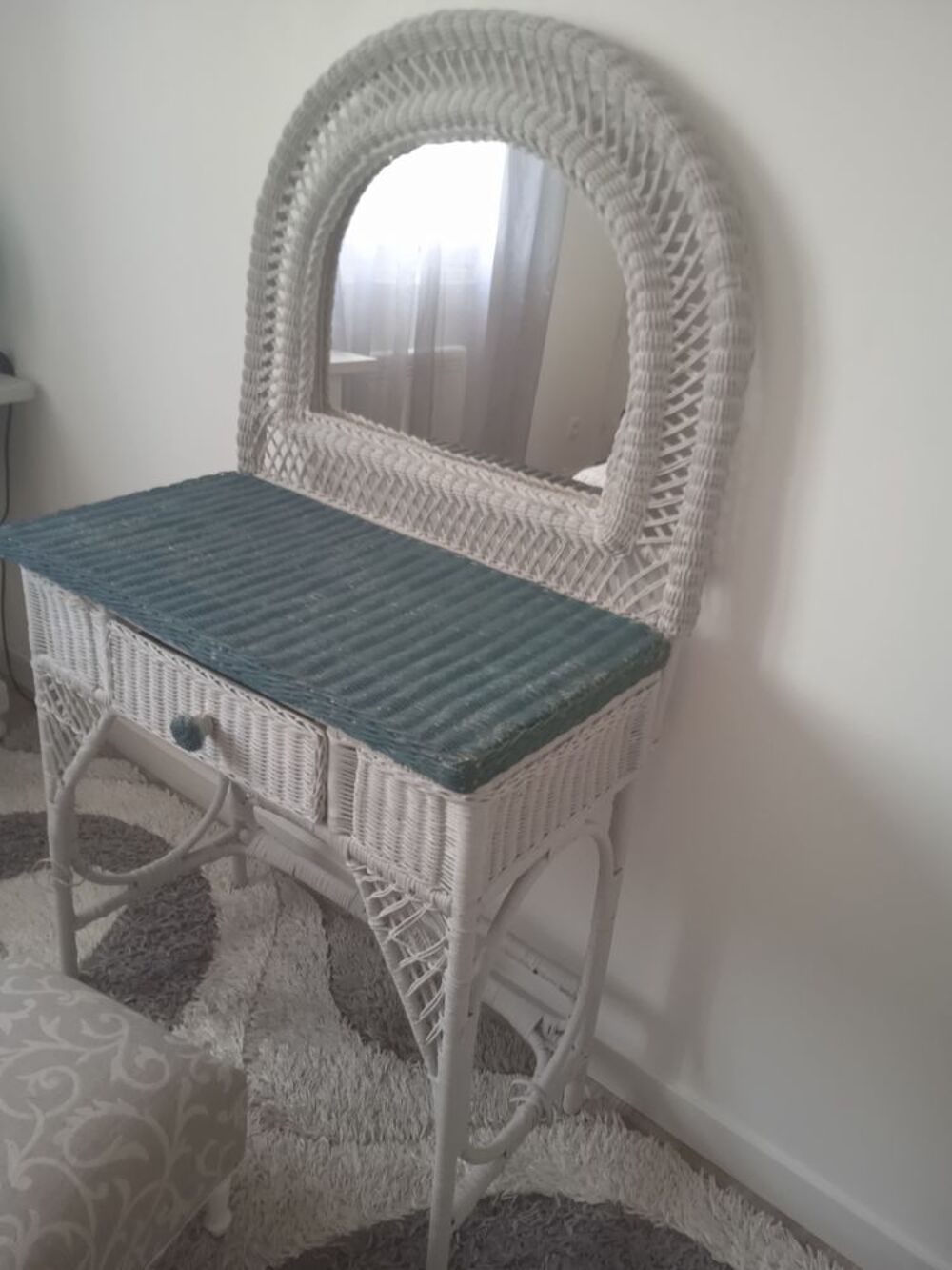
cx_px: 476
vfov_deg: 63.4
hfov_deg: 49.8
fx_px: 1027
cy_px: 635
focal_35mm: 28
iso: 455
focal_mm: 3.43
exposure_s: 1/25
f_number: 2.2
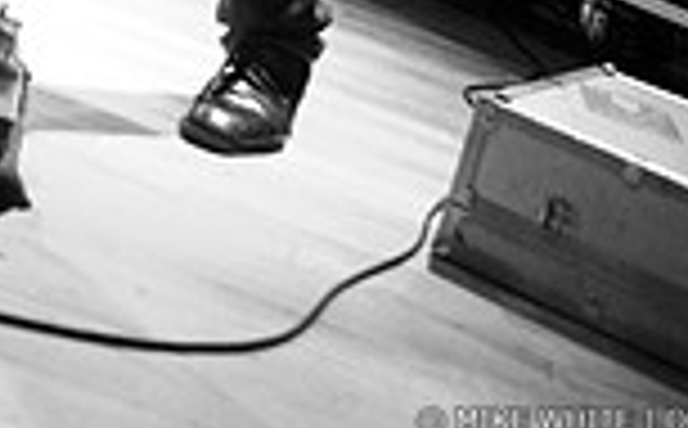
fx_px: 1684
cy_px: -572
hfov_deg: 23.1
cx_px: 326
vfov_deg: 11.9
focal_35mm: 90
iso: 1600
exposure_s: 1/50
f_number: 2.8
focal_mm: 20
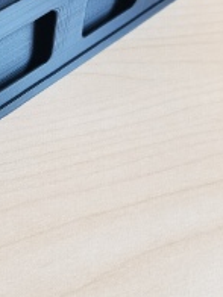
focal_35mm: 53
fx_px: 455
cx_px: 23
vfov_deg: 36.0
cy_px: 117
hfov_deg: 26.6
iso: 160
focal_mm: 4.25
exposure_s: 1/30
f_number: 1.7
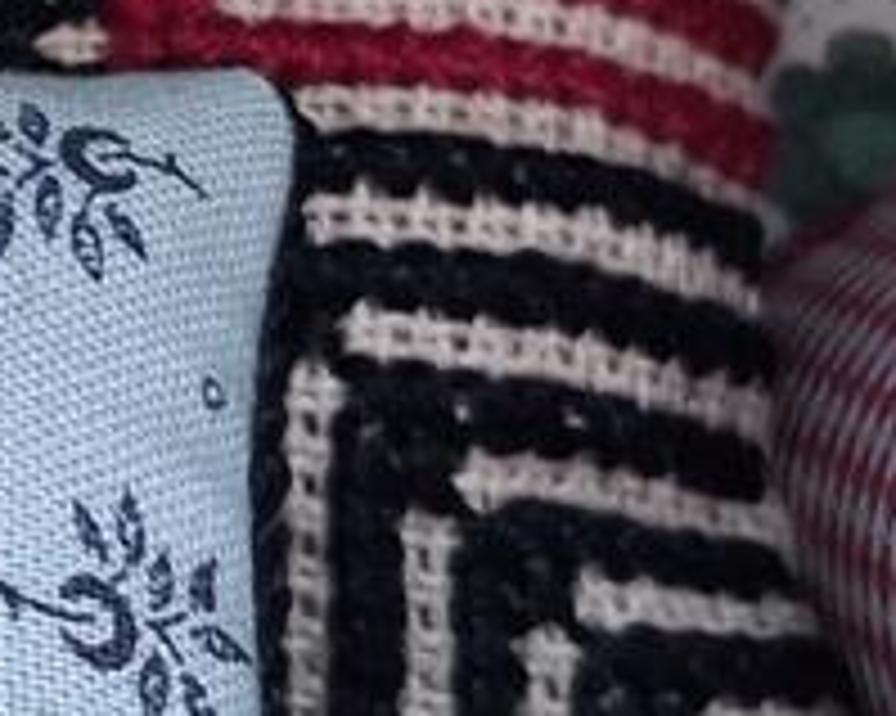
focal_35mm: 199
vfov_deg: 7.7
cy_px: -164
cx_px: -581
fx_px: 5275
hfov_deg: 9.4
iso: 64
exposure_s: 1/100
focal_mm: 4
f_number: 1.8
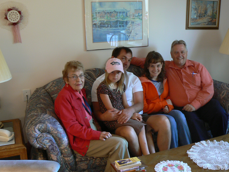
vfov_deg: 33.6
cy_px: 84
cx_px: 136
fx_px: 284
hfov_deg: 43.7
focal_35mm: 43
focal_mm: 6
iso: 100
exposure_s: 1/4
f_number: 2.8
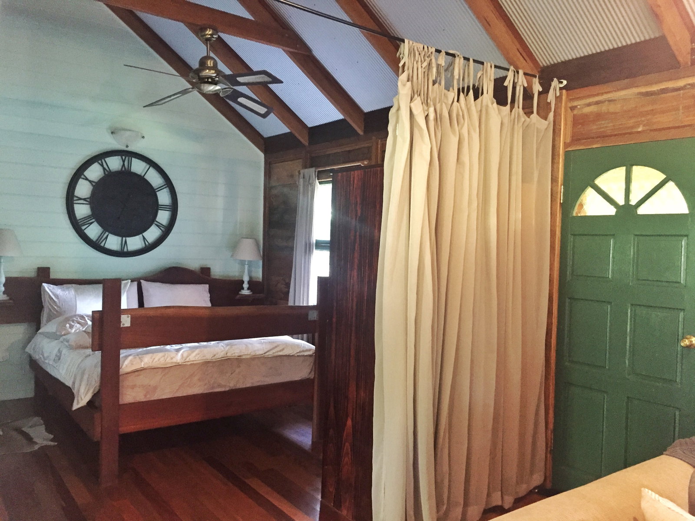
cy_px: 260
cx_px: 348
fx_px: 582
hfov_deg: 61.7
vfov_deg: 48.2
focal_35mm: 29
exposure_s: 1/17
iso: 400
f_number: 2.2
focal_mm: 4.15
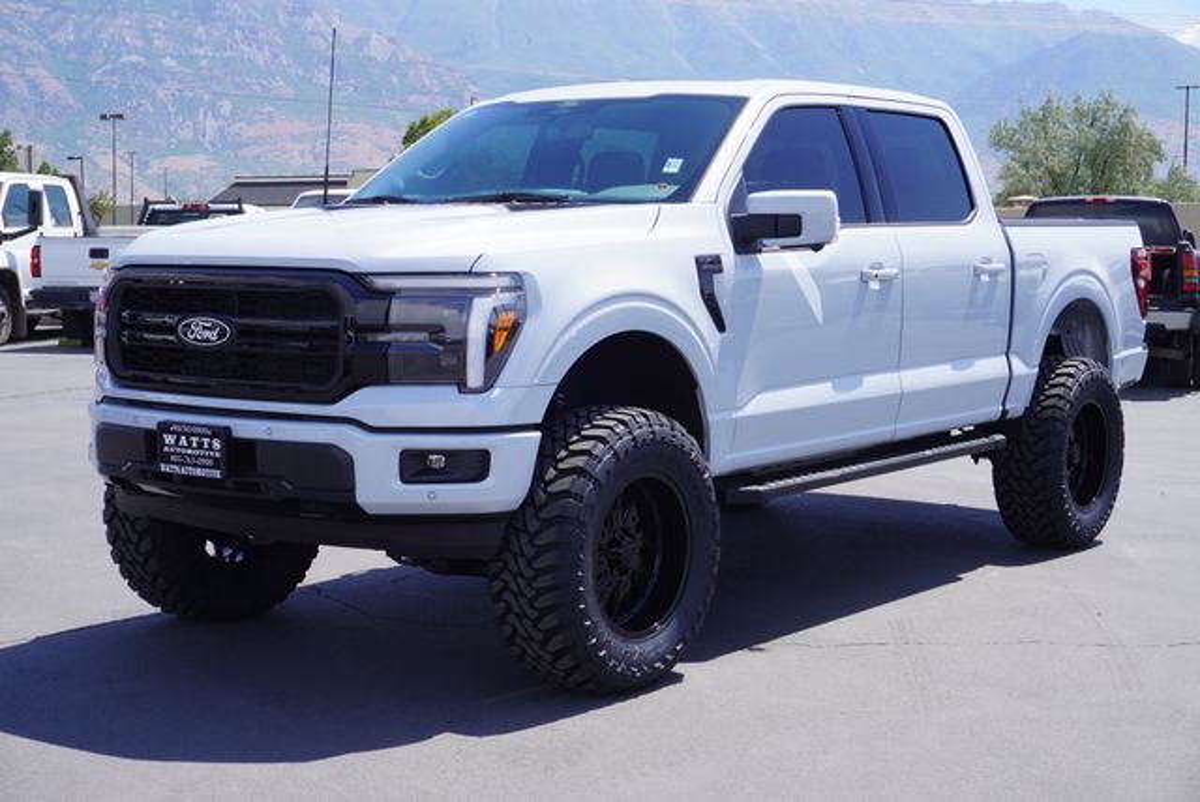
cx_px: 600
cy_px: 401
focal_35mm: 52
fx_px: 1752
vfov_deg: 25.8
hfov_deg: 37.8
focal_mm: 35
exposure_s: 1/125
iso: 100
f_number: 10
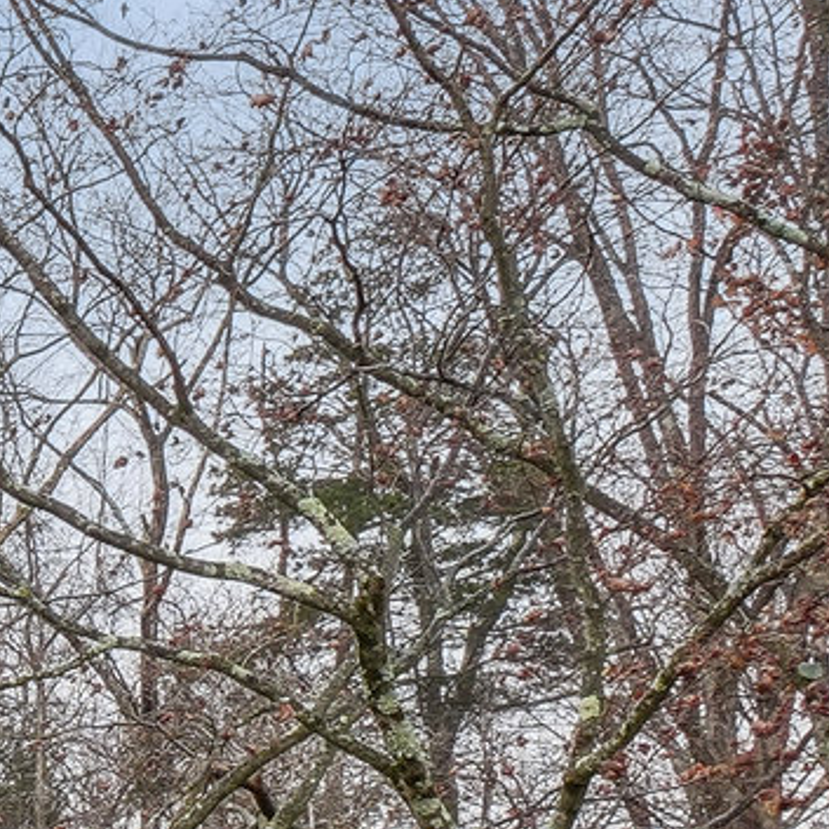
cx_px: -1271
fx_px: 2818
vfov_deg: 16.1
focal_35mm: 104
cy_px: 977
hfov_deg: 12.4
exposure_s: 1/100
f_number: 9
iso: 800
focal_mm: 16
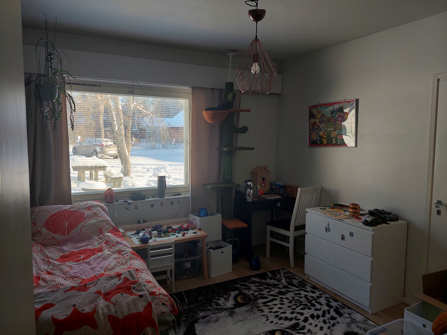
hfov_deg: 71.6
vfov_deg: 56.8
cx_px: 224
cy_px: 168
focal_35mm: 24
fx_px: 310
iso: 64
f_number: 1.8
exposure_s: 1/100
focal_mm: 5.23
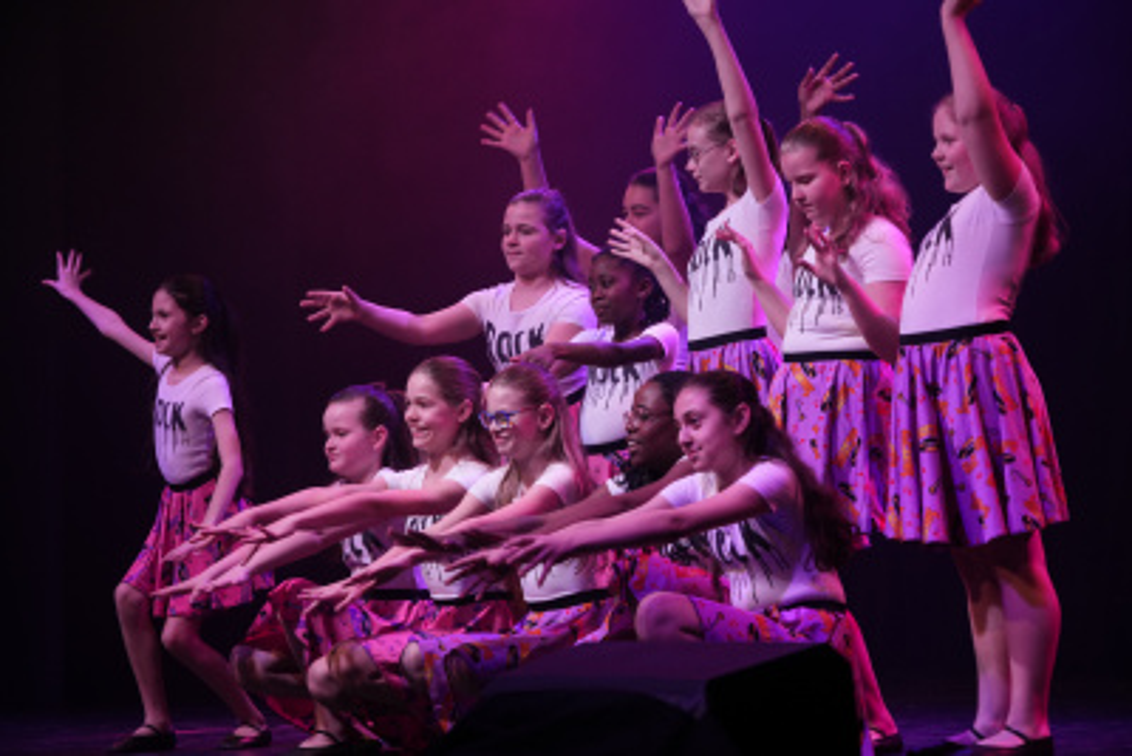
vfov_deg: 11.6
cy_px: 378
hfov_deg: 17.3
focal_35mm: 118
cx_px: 566
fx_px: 3712
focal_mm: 118
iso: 1600
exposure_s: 1/125
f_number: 6.3
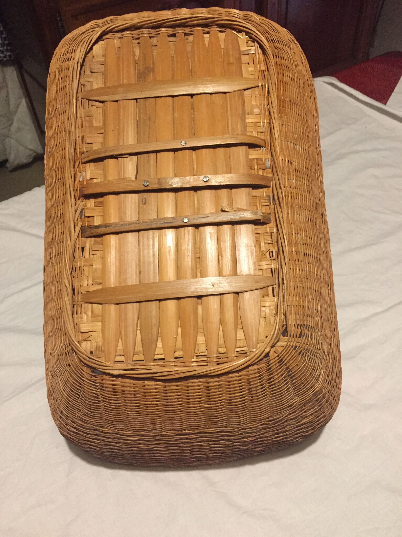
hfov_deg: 48.2
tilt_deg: -47.1
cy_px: 268
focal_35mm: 29
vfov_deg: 61.7
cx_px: 201
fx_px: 449
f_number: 2.2
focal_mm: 4.15
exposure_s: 1/25
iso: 250
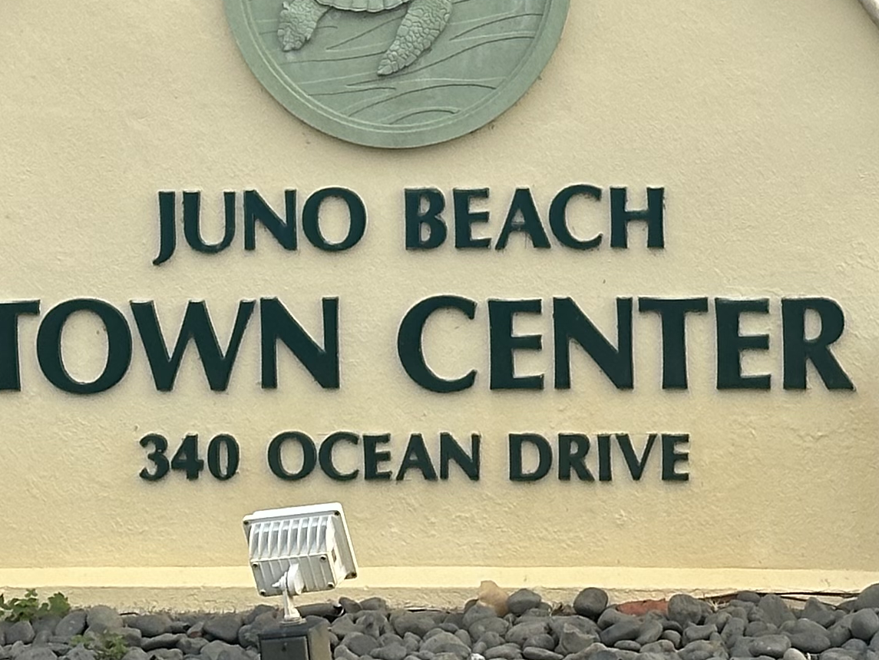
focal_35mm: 169
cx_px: 560
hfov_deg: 11.7
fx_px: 4292
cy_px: -411
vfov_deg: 8.5
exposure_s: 1/2410
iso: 64
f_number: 1.78
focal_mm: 6.86
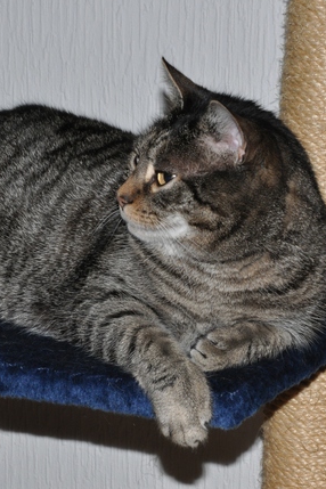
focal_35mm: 150
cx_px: 73
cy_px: 245
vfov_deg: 13.7
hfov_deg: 9.1
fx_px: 2037
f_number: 22
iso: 800
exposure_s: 1/60
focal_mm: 66
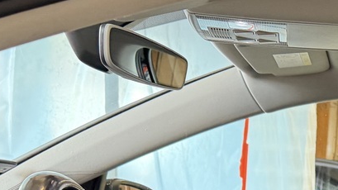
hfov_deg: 21.6
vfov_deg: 11.7
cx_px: 399
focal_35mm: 92
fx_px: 824
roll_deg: -7.4
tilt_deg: -12.0
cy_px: 392
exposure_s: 1/100
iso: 320
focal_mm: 6.76
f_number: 1.78
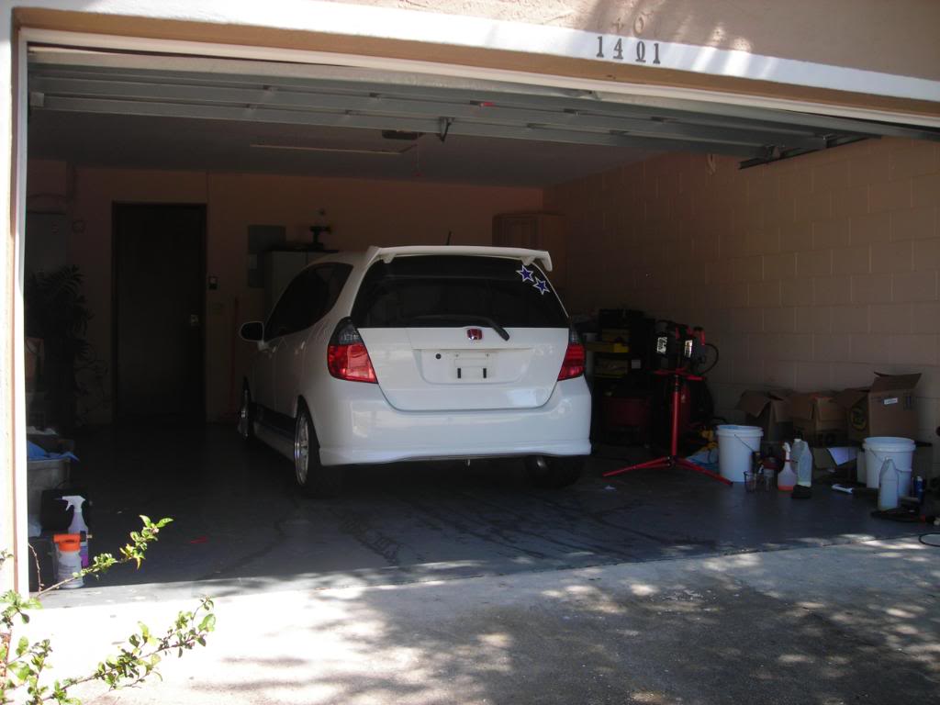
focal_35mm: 38
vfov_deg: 37.7
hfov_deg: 49.0
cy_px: 352
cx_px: 470
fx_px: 1032
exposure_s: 1/146
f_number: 3.2
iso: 50
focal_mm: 6.3
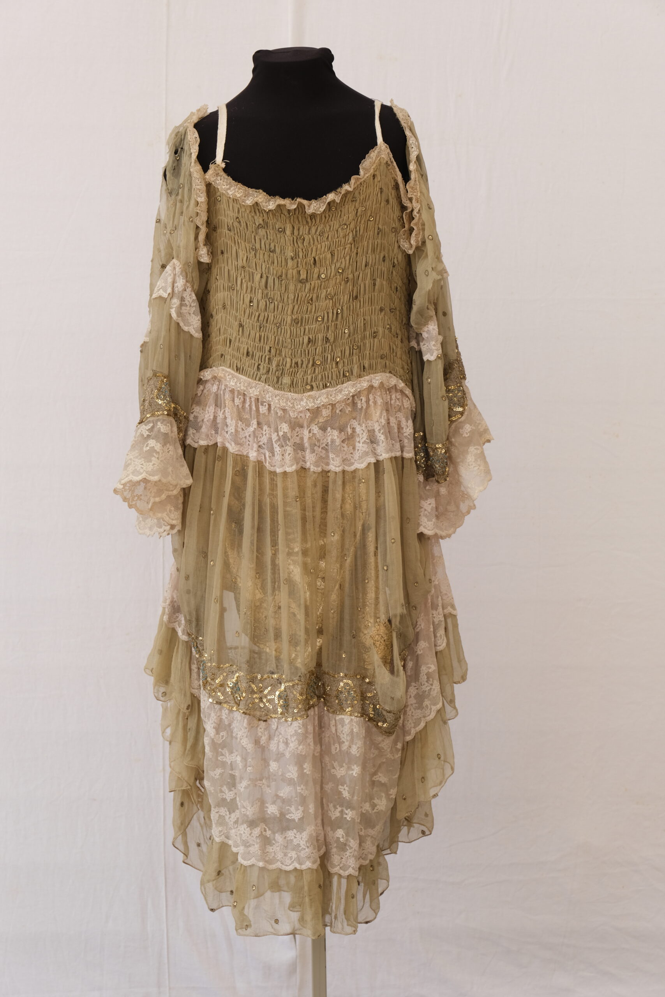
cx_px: 332
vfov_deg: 24.5
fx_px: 2299
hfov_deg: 16.5
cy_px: 498
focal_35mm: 83
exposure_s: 1/125
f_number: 7.1
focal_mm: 55
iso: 320
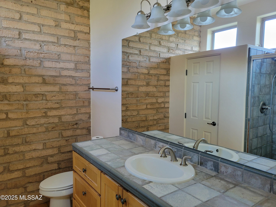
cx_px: 138
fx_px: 207
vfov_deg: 53.1
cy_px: 104
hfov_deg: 67.3
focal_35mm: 26
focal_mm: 5.4
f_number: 1.8
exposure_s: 1/40
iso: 200
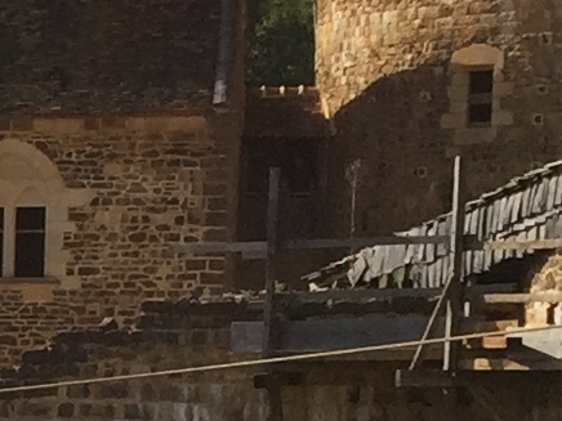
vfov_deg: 6.7
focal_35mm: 217
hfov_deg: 8.4
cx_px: -732
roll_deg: -0.7
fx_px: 3523
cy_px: 654
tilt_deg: -5.6
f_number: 2.2
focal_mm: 4.15
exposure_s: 1/2198
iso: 32
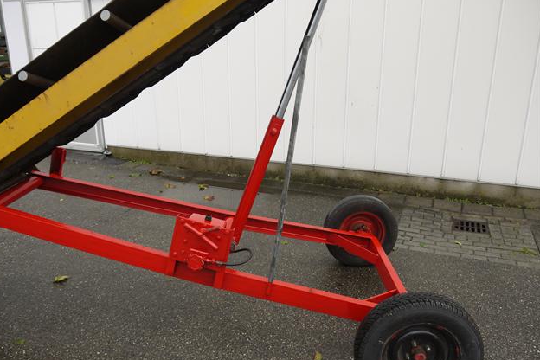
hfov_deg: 58.7
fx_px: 480
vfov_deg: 41.1
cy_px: 191
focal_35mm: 32
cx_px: 267
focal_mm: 15
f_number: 5
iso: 200
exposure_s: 1/250
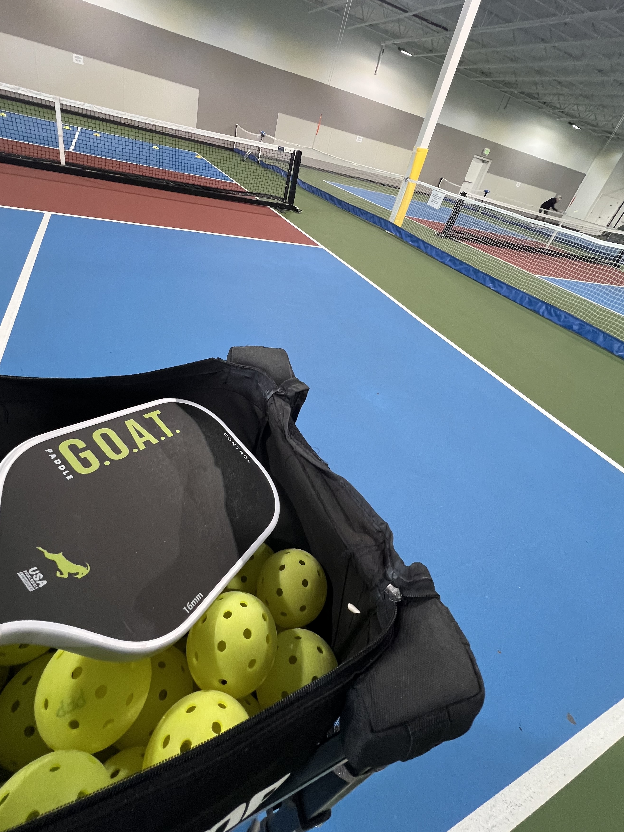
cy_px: 384
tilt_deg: -32.4
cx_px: 291
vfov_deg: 98.0
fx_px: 360
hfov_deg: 81.6
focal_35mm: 15
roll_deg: -15.4
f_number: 1.8
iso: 250
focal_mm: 1.57
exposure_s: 1/79
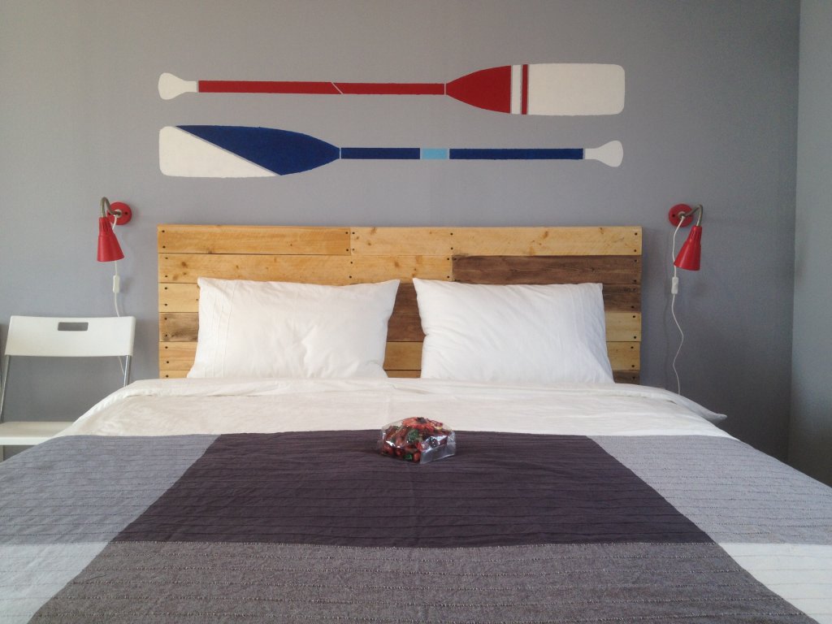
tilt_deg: -11.0
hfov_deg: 52.6
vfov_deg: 40.7
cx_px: 416
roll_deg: -0.4
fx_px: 841
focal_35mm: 35
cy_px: 312
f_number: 2.4
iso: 50
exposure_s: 1/120
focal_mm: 4.28
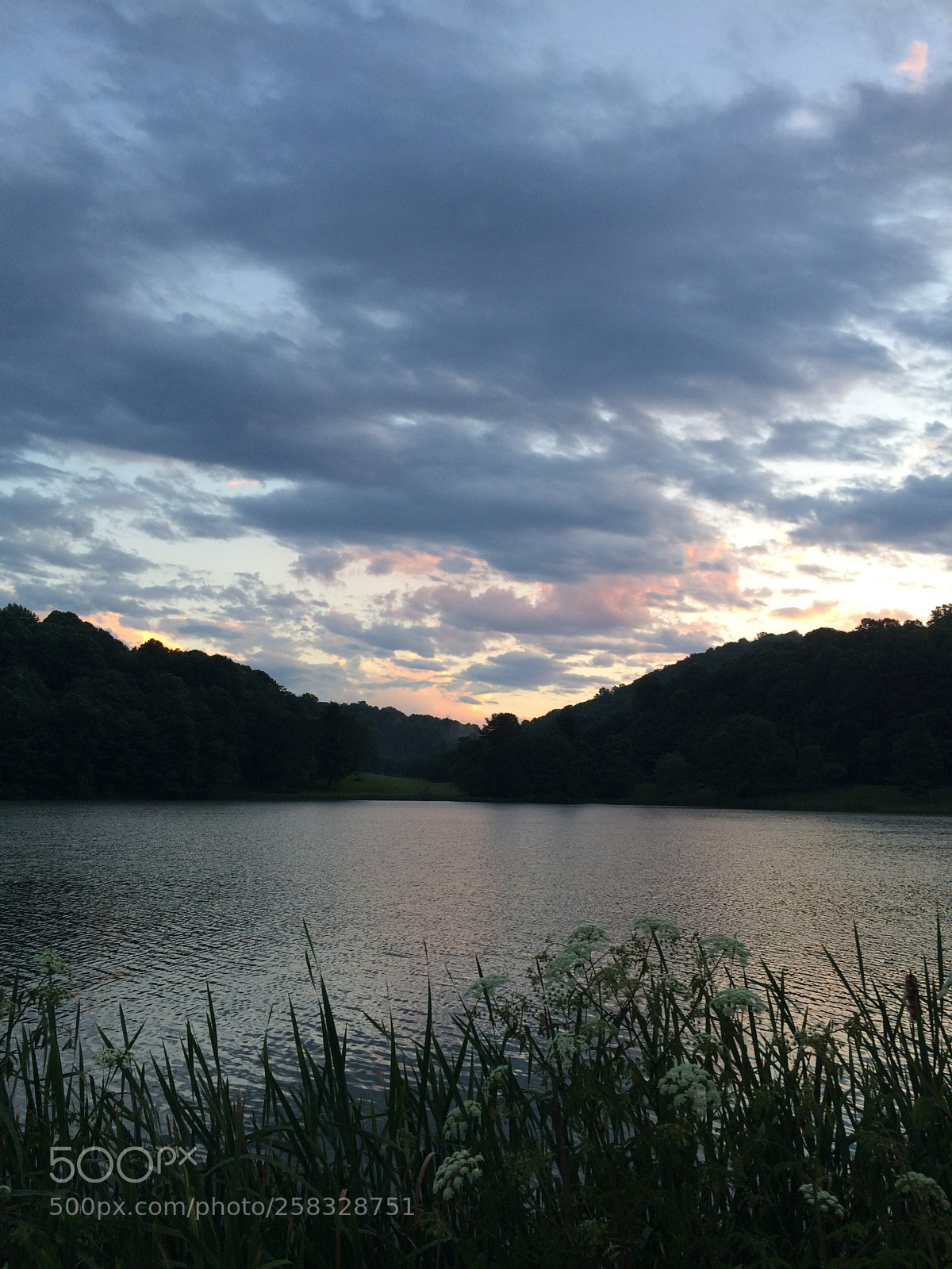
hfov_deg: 48.2
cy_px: 634
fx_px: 1063
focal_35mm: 29
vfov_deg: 61.7
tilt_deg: +9.1
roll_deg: +0.2
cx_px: 476
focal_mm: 4.15
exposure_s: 1/60
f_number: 2.2
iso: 40
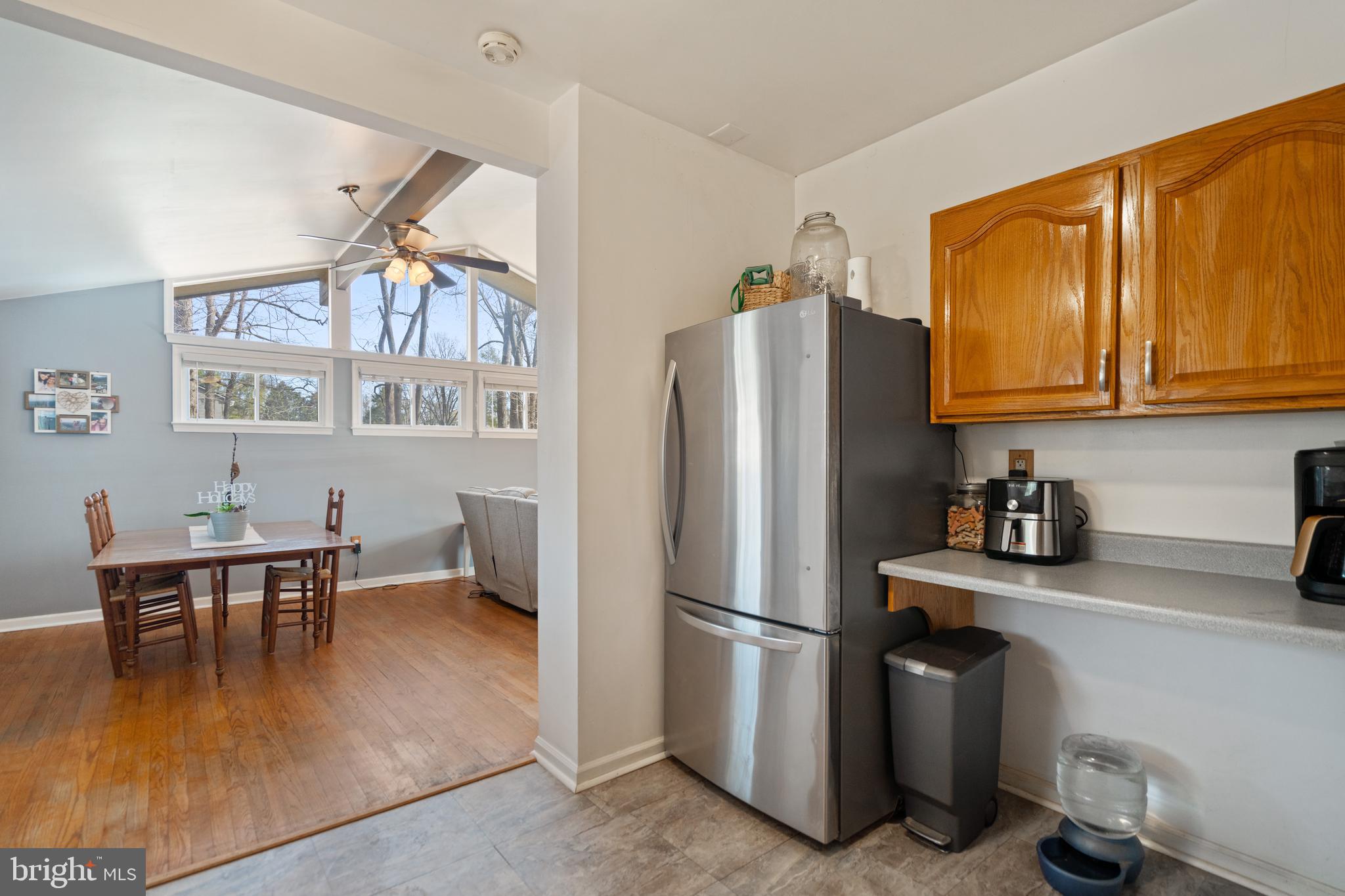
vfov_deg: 73.7
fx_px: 598
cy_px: 448
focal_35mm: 16
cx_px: 672
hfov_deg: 96.7
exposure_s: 1/25
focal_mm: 16
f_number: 4
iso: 320
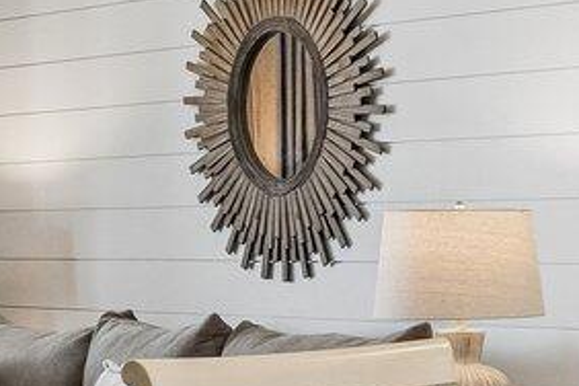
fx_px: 1753
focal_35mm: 109
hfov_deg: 15.2
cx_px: 1148
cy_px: 239
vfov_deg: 12.6
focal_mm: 15
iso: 1000
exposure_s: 1/50
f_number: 7.1
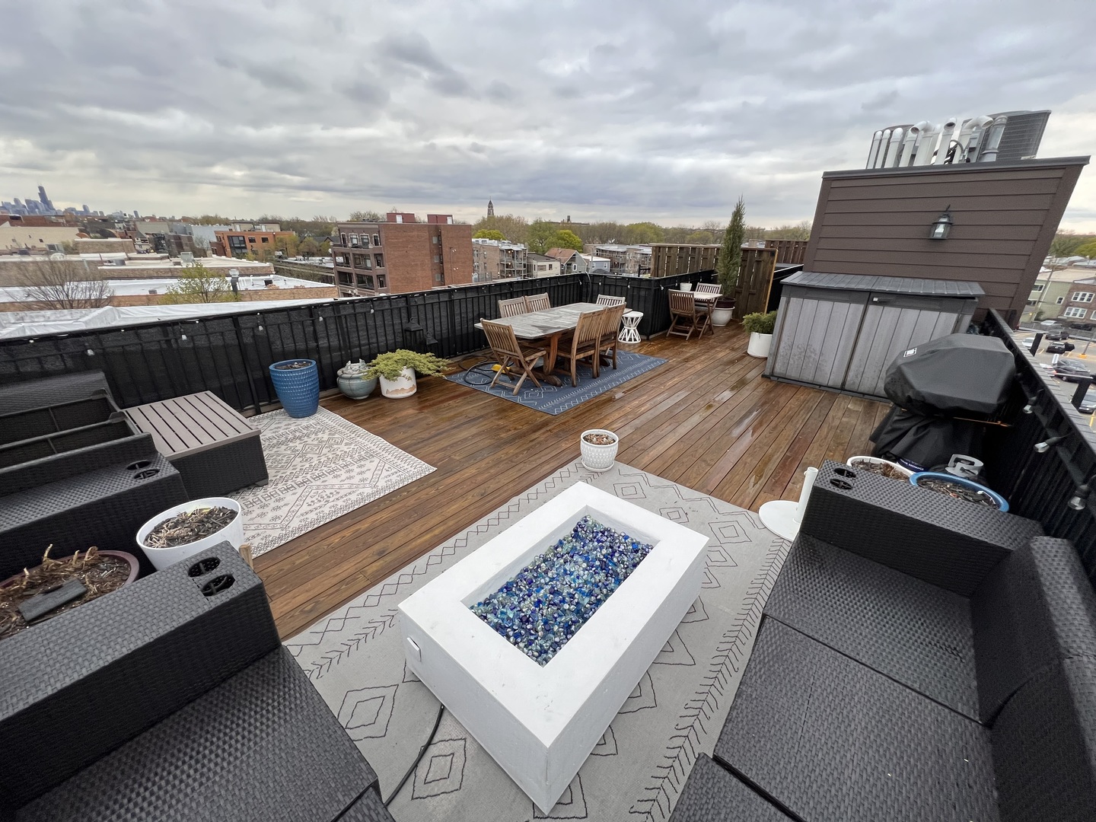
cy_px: 411
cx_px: 548
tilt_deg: -21.1
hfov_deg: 106.2
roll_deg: -0.6
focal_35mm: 13
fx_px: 412
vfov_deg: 89.9
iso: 125
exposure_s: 1/99
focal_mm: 1.57
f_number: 1.8
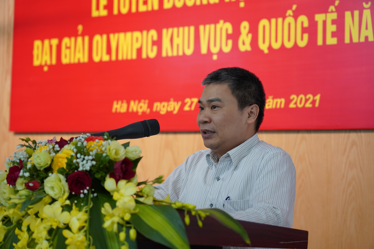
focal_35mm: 86
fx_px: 893
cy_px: 124
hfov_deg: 23.6
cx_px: 187
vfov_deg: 15.9
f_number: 4
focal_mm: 86
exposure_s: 1/160
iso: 1000
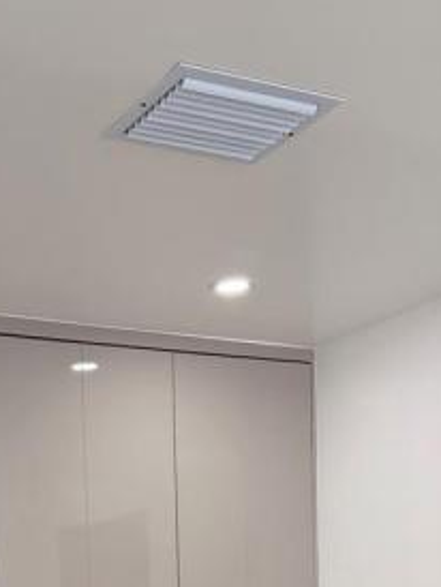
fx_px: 1068
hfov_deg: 22.9
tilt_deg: -3.3
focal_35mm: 63
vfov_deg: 27.2
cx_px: 73
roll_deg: +1.4
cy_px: 696
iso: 200
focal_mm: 6.76
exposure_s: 1/154
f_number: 1.78
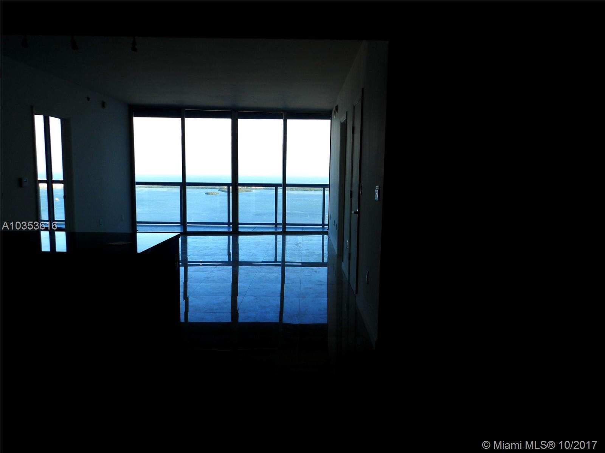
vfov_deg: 54.9
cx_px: 302
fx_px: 437
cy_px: 226
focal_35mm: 25
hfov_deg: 69.4
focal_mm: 4.5
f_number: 3.5
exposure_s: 1/100
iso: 160
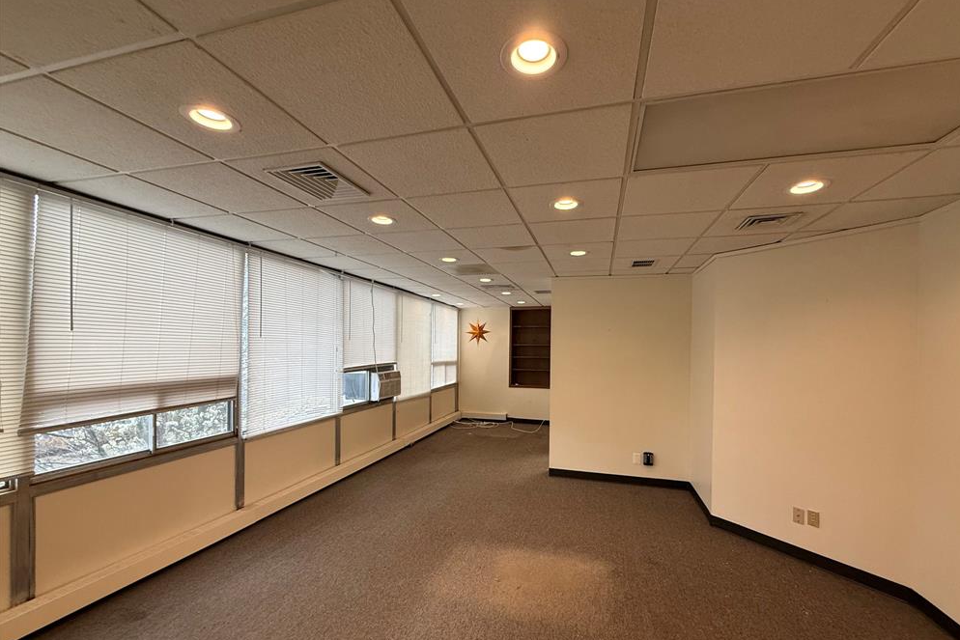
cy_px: 350
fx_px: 400
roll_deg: -0.9
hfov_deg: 100.4
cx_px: 493
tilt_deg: +0.4
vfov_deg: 77.1
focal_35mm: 15
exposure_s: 1/120
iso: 250
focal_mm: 2.22
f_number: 2.2
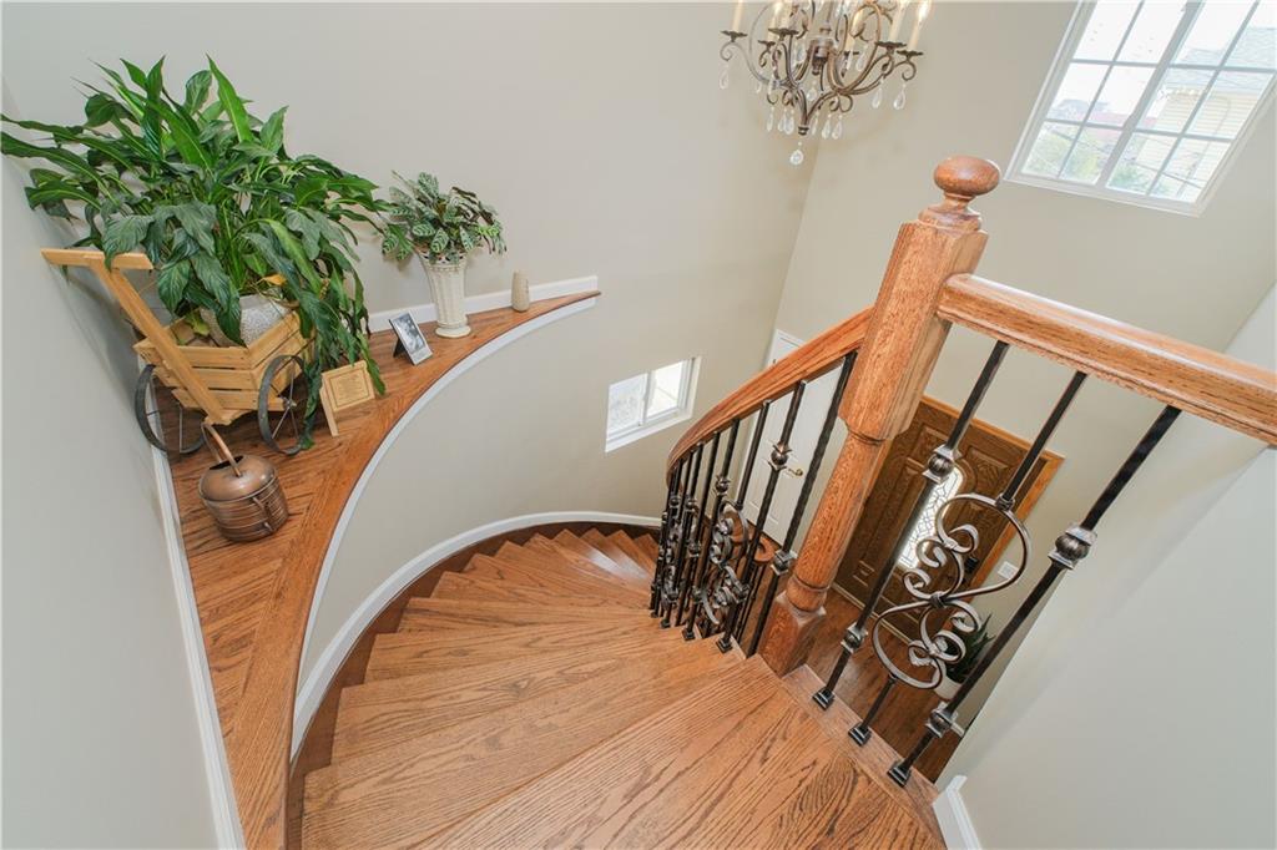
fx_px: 532
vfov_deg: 77.3
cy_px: 425
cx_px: 638
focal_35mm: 15
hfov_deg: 100.4
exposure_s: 1/60
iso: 500
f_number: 8
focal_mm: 10
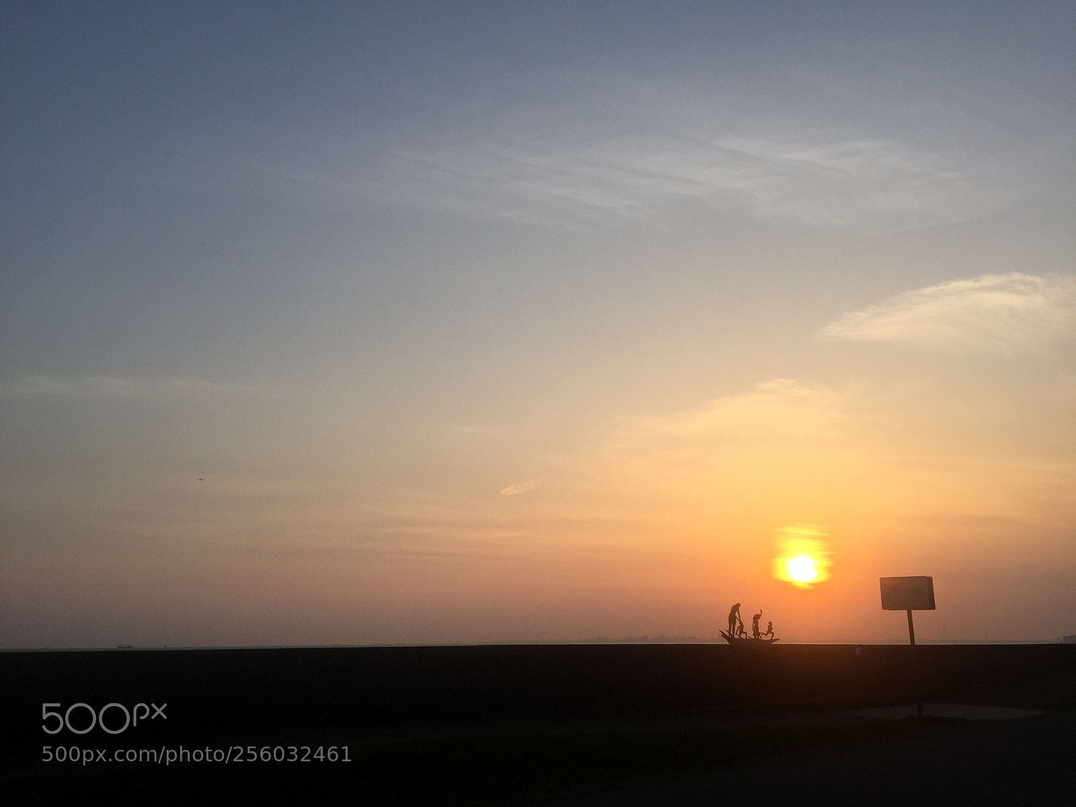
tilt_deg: +15.1
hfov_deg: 61.7
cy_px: 404
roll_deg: -0.7
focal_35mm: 29
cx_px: 538
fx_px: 901
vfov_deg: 48.2
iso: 32
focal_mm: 4.15
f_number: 2.2
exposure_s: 1/1464
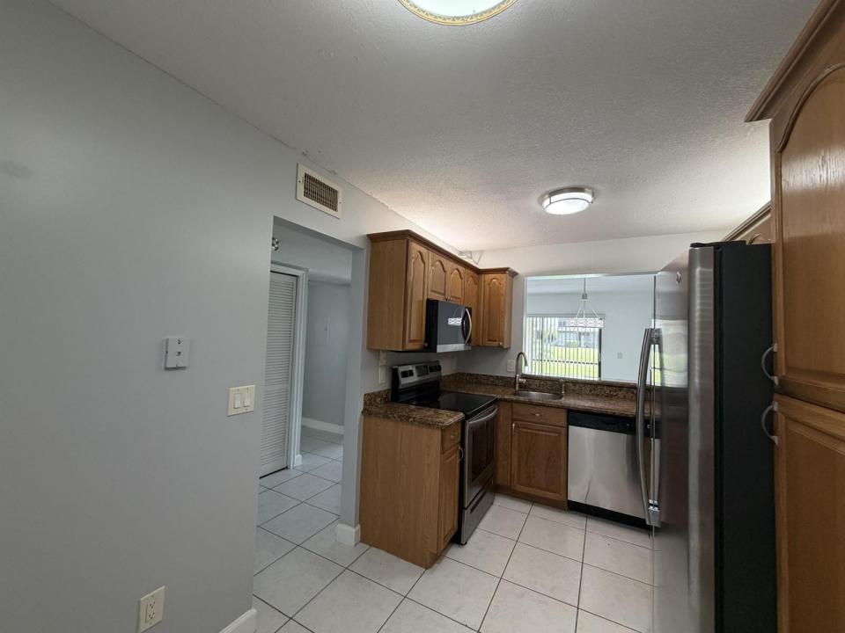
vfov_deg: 85.7
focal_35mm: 14
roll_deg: -2.1
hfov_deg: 102.1
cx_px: 422
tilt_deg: +3.4
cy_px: 316
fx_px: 342
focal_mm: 2.22
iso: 250
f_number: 2.2
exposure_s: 1/120
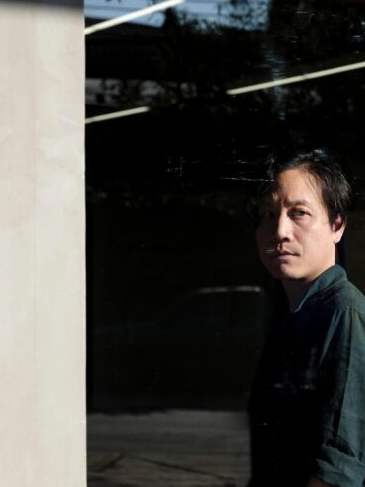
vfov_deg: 17.2
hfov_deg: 13.0
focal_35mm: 114
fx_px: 1601
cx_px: 246
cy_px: 300
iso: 100
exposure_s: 1/200
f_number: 5.6
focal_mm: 70
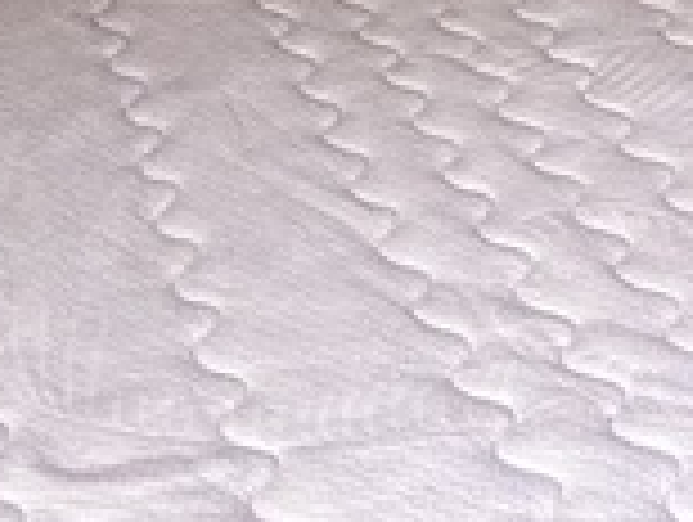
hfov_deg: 17.6
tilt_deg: -21.7
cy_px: 112
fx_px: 2186
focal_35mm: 109
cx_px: 688
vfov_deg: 13.6
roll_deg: +0.8
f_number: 2.2
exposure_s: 1/99
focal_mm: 2.22
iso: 125
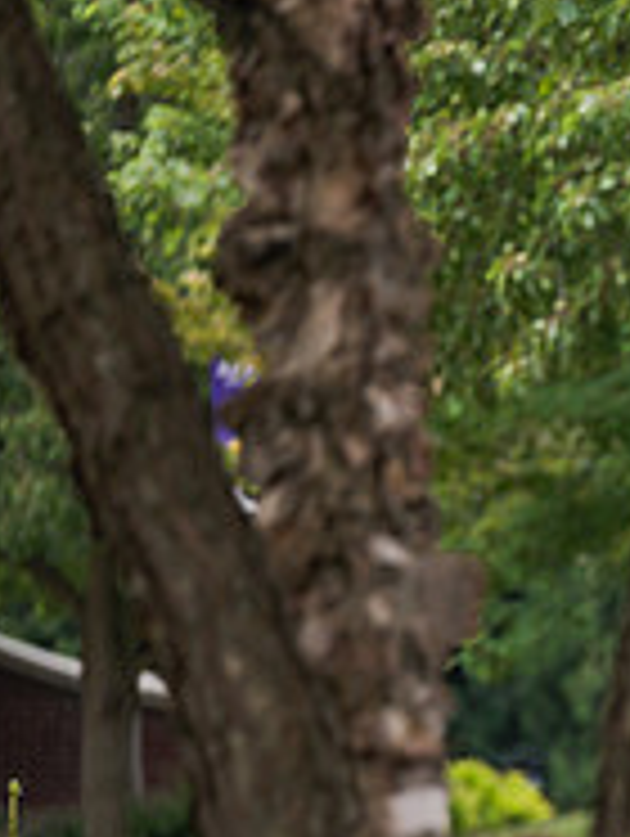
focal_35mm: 599
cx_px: 1278
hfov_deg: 2.5
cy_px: 826
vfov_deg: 3.3
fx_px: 14502
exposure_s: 1/400
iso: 100
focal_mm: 200
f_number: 3.5
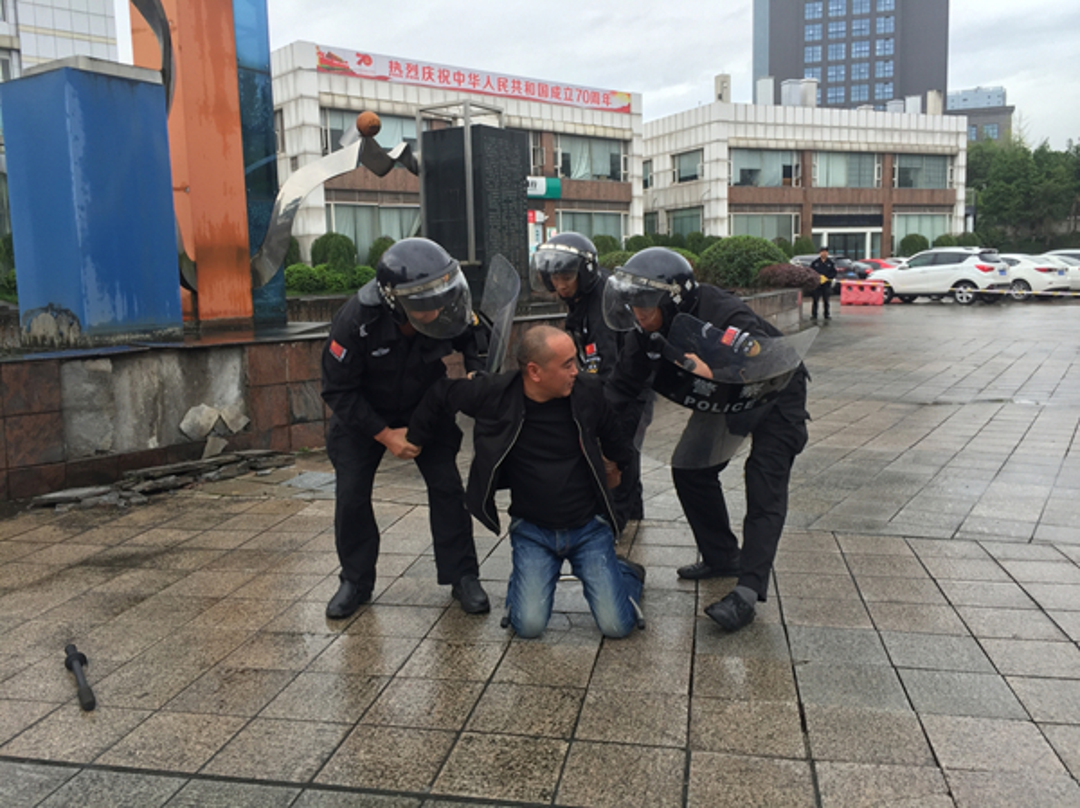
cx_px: 540
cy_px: 404
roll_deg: +0.7
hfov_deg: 61.7
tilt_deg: -8.5
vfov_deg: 48.2
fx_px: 904
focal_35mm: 29
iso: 32
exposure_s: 1/106
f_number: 2.2
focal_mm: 4.15
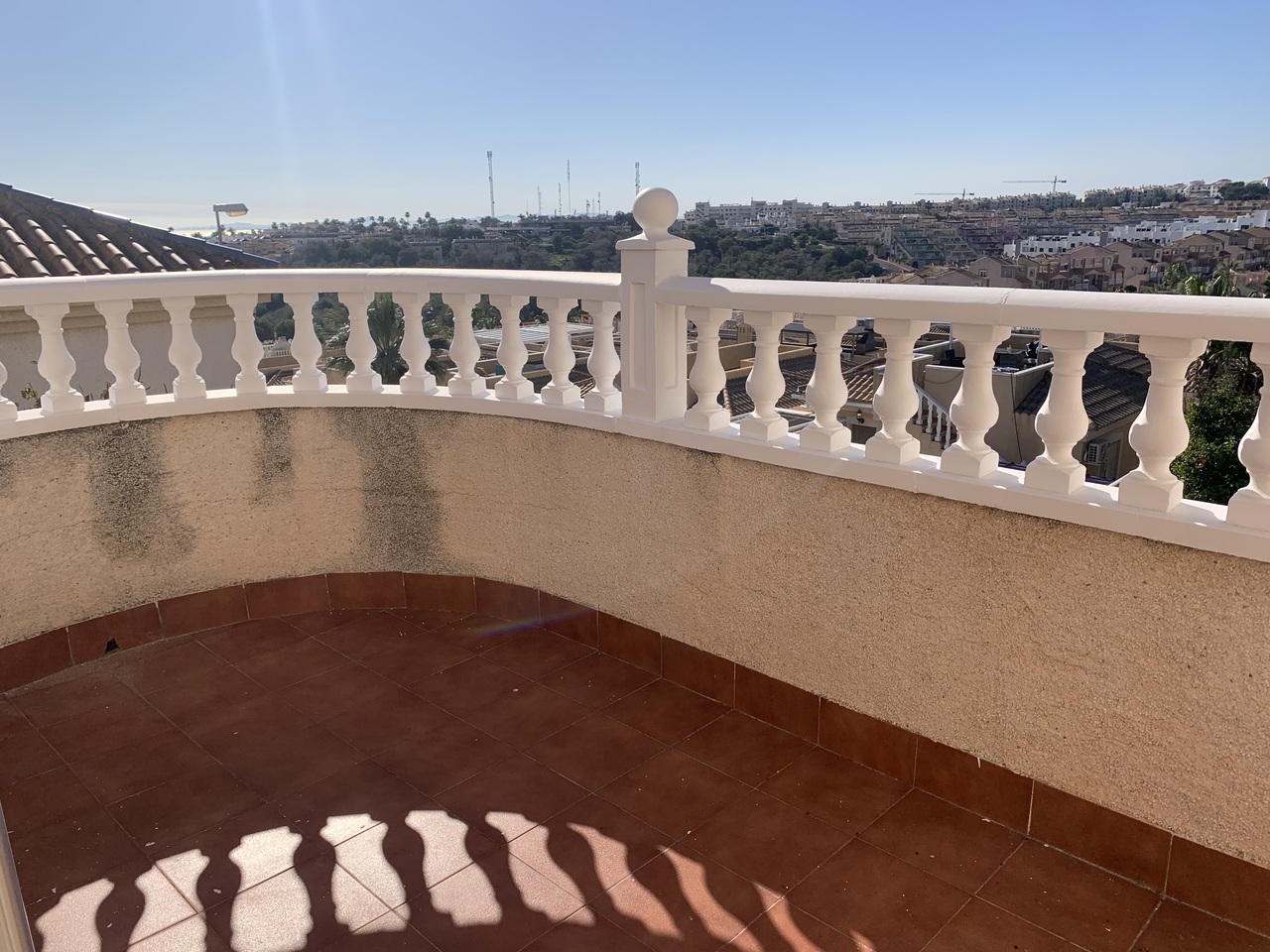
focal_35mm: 26
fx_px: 954
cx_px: 635
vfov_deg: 53.1
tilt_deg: -11.8
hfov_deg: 67.3
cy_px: 476
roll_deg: +0.0
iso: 25
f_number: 1.8
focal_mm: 4.25
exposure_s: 1/4464
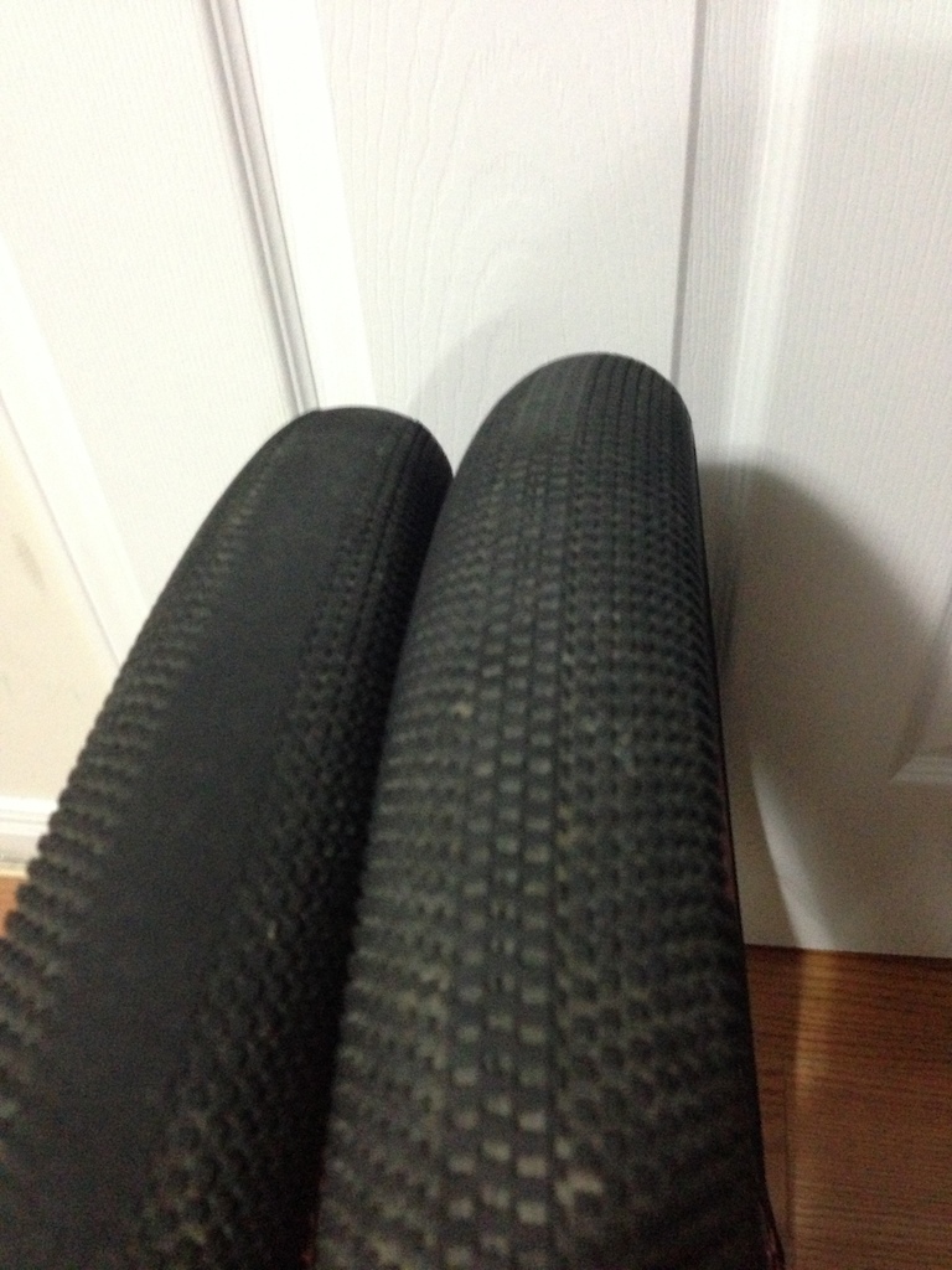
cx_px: 476
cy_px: 635
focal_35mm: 33
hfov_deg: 42.9
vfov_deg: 55.4
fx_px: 1210
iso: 800
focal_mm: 4.13
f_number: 2.4
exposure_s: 1/15
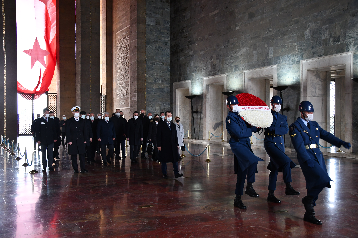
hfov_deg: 51.9
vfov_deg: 35.9
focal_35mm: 37
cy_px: 119
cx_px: 179
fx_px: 368
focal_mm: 25
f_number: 4
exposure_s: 1/125
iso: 1000
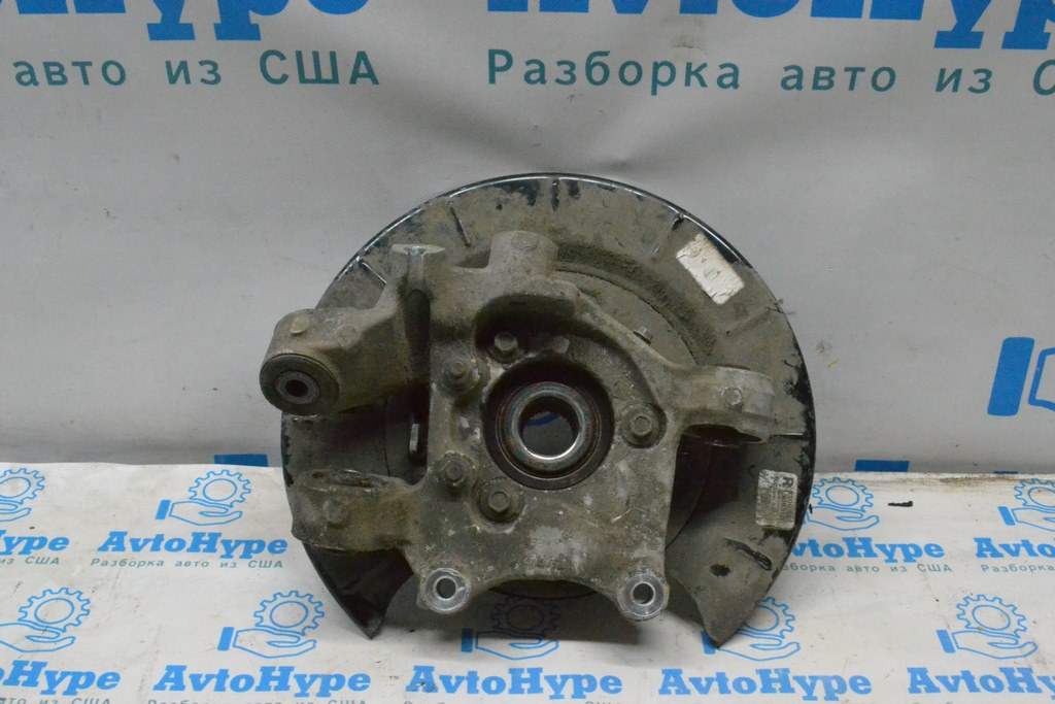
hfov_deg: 46.4
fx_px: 1231
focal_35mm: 42
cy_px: 352
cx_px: 528
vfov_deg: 31.9
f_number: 13
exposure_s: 1/125
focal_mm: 28
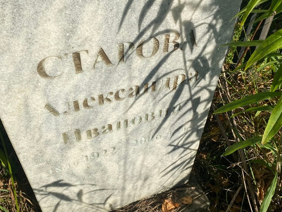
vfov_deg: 41.8
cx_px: 137
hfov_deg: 54.0
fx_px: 277
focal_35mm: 34
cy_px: 100
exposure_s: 1/4444
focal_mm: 4.25
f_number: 1.8
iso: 32
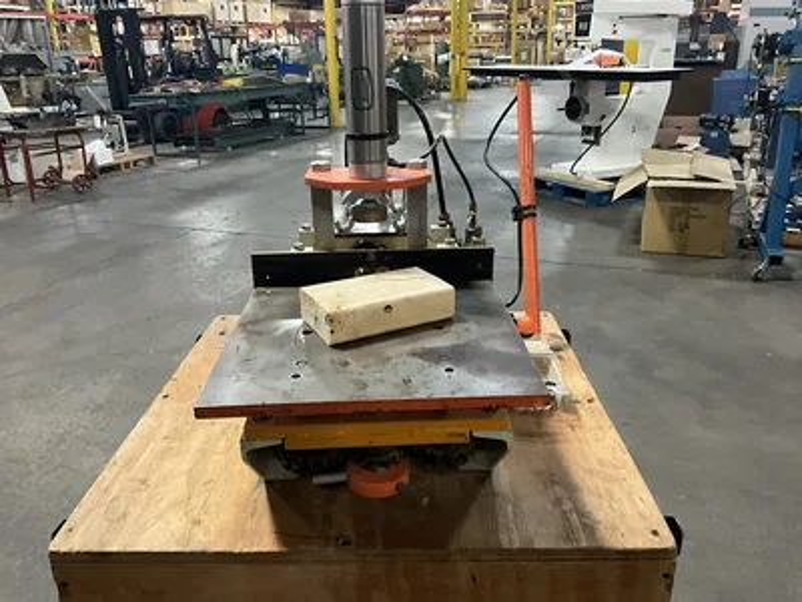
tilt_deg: -20.6
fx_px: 672
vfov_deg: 48.2
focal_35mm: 29
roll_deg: +0.0
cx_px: 401
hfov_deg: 61.7
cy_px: 301
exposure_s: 1/40
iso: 320
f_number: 1.8
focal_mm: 3
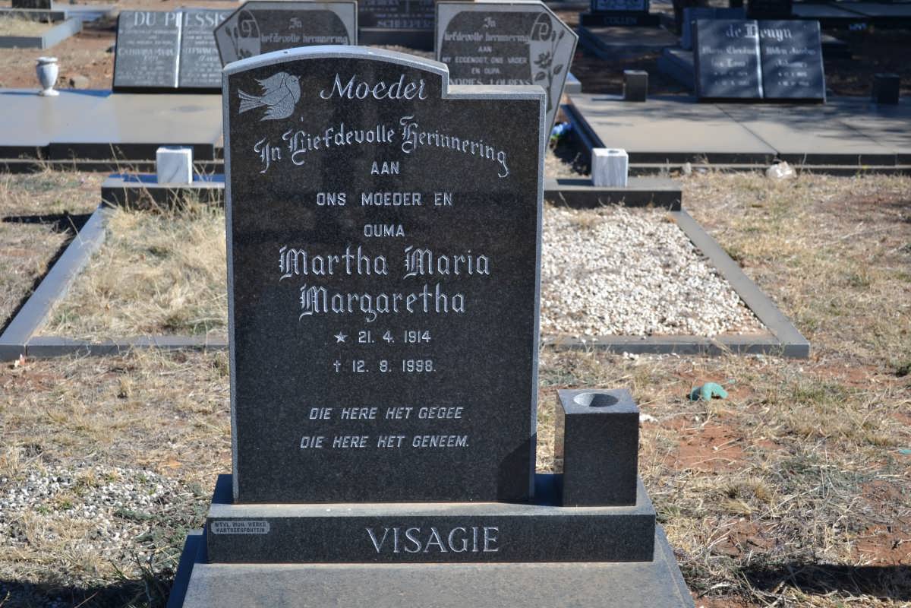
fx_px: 1518
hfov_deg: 33.4
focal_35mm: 60
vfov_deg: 22.6
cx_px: 456
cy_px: 304
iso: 125
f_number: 5.6
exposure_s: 1/125
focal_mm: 40
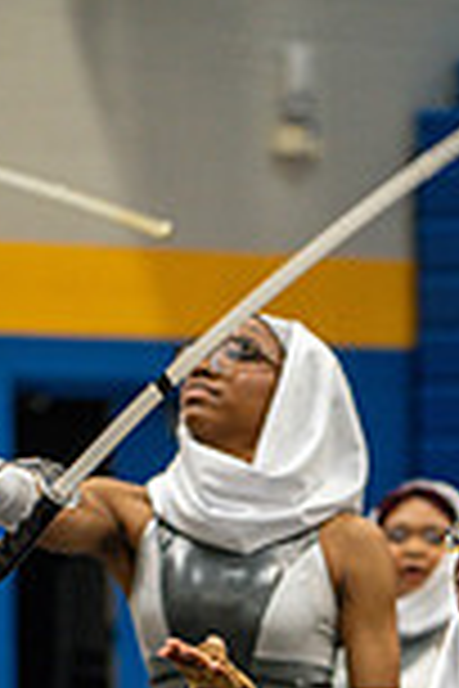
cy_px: 958
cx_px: 459
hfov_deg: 3.7
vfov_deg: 5.6
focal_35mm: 368
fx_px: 7037
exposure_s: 1/500
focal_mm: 125
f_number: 4
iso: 5600
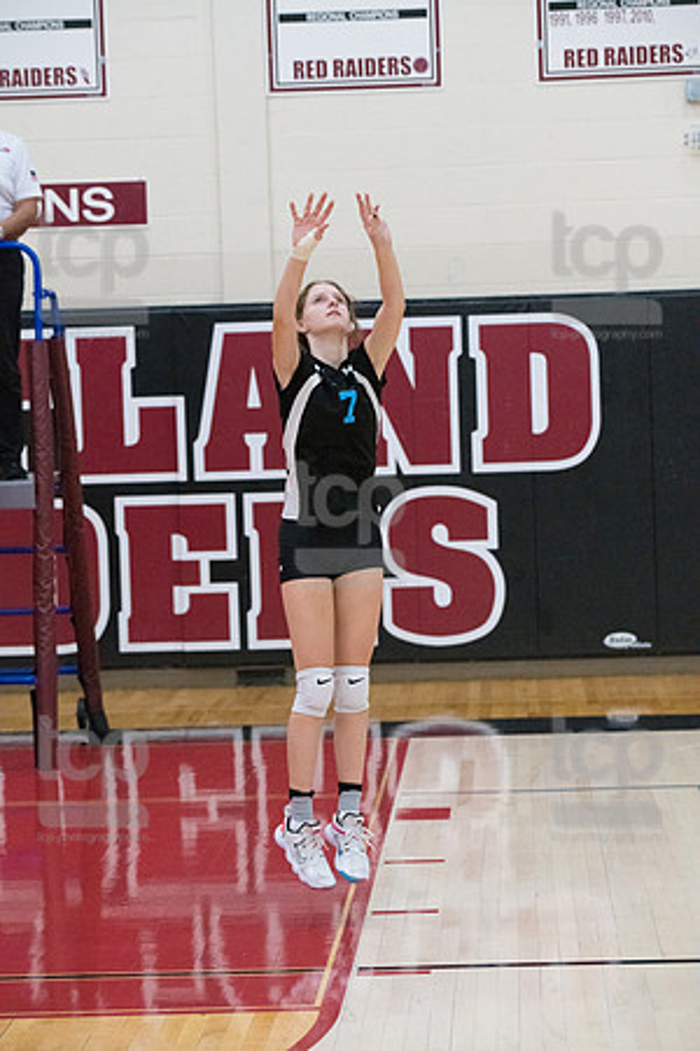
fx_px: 3062
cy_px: 526
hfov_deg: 13.0
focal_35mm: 105
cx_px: 350
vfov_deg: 19.5
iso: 6400
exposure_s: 1/1000
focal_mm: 105
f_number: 4.5
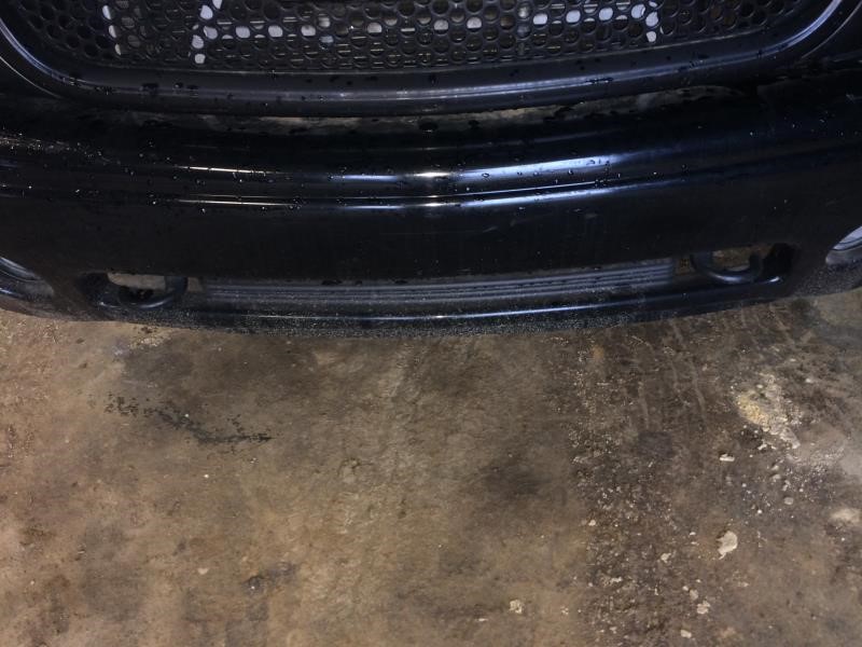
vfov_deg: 48.2
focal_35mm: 29
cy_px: 324
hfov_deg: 61.7
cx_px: 431
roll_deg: +2.4
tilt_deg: -37.7
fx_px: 722
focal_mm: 4.15
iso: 80
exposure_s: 1/17
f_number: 2.2
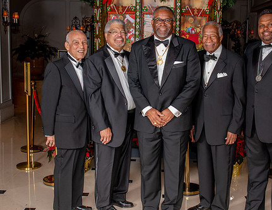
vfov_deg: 29.0
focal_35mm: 51
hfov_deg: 37.1
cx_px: 155
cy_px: 113
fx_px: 405
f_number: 6.3
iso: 400
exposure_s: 1/100
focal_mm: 28
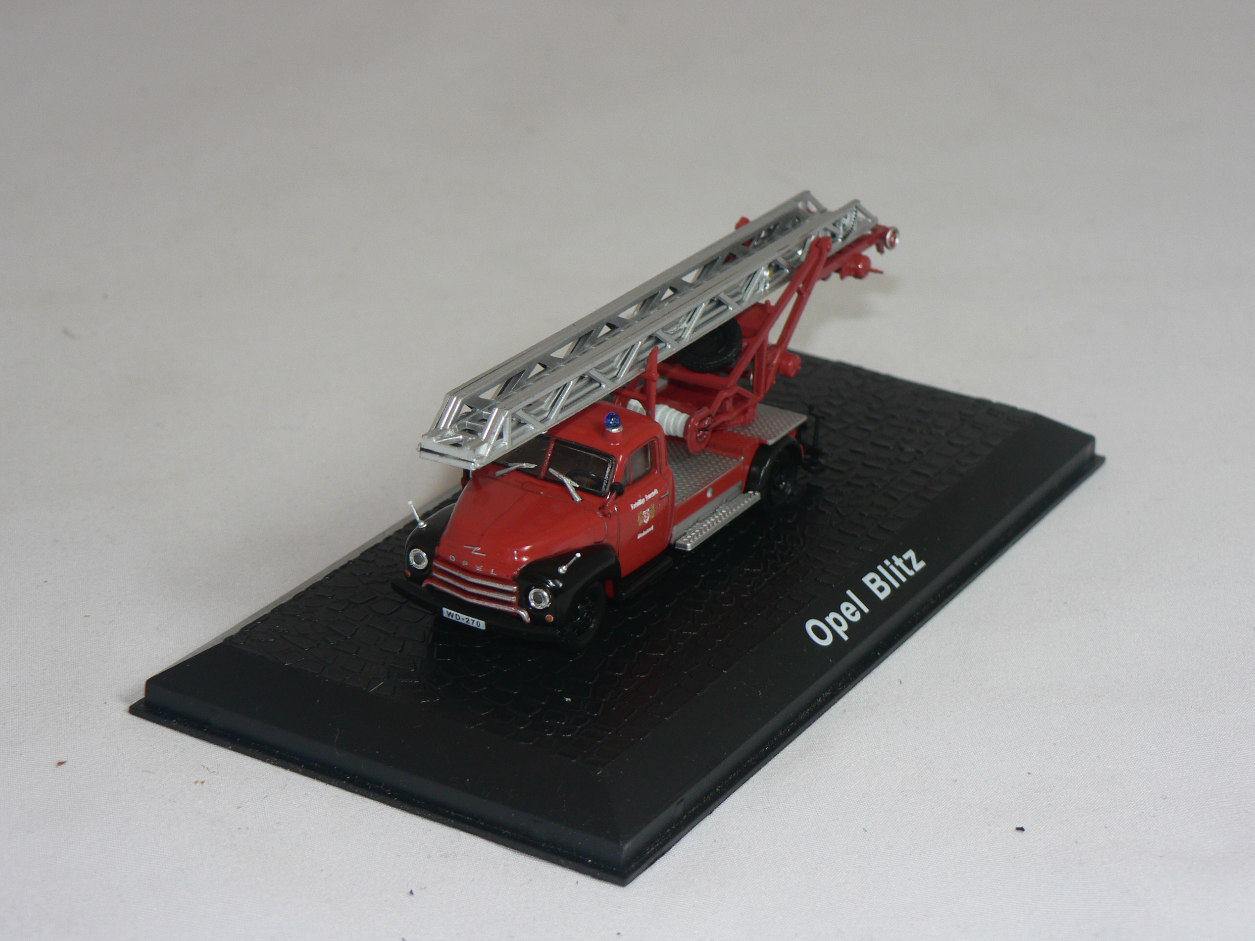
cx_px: 628
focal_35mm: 91
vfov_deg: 16.2
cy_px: 470
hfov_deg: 21.5
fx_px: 3299
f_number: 3.2
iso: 80
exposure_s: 1/60
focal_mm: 15.2
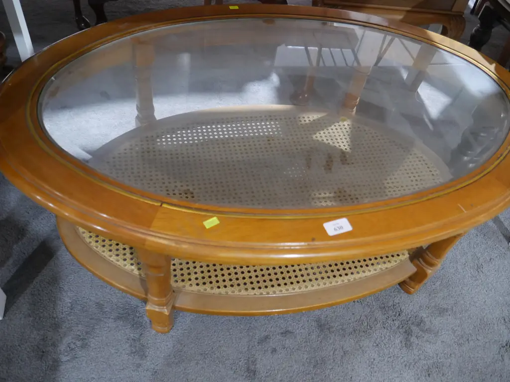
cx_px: 255
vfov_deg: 49.7
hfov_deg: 63.4
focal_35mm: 28
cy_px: 191
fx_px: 413
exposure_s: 1/60
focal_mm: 14
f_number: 3.5
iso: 3200
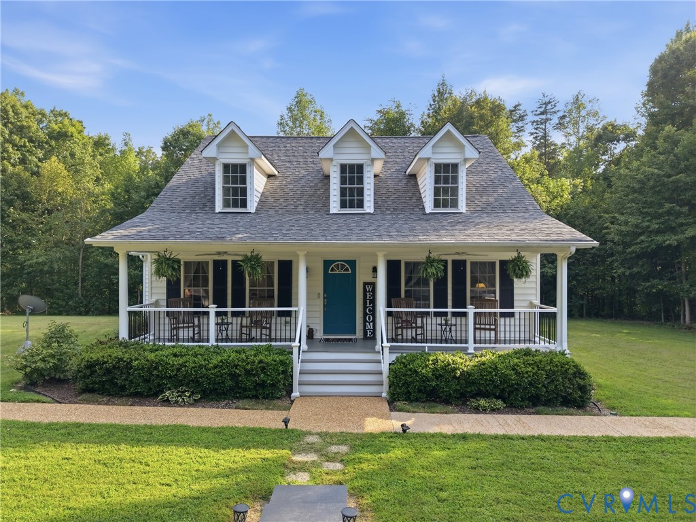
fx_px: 483
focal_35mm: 24
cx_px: 348
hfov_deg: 71.6
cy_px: 261
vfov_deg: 56.8
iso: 290
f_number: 1.8
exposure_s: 1/1000
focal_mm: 8.7
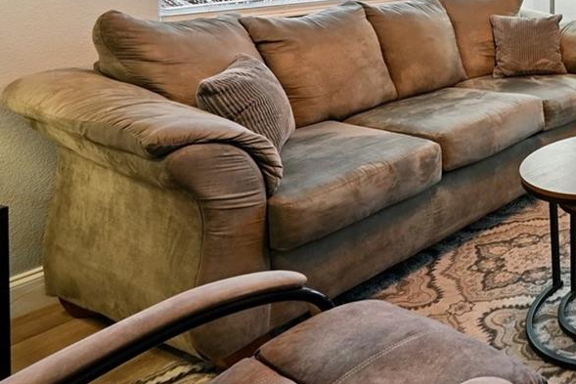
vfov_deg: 30.7
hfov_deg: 34.9
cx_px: 752
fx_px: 608
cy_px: -53
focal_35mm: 38
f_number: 10
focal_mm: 14
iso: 400
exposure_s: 1/6
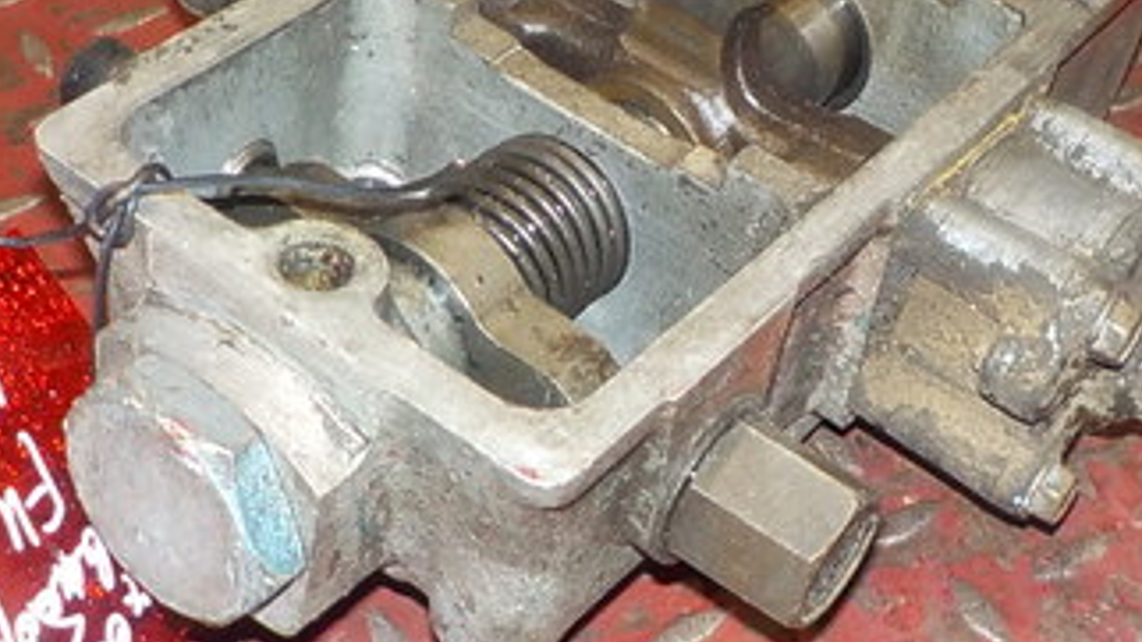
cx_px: 642
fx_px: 1968
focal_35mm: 65
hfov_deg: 32.3
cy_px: 177
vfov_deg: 18.4
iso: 200
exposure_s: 1/30
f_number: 3.3
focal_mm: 4.1
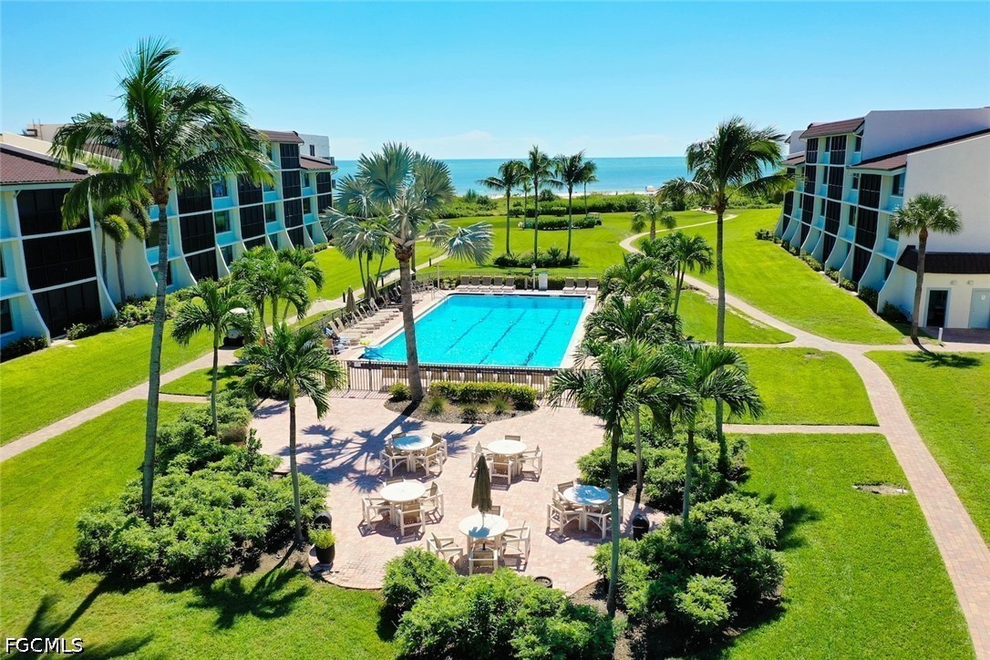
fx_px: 770
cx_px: 495
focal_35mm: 28
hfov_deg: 65.5
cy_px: 330
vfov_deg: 46.4
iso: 100
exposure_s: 1/500
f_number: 5.6
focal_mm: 10.26
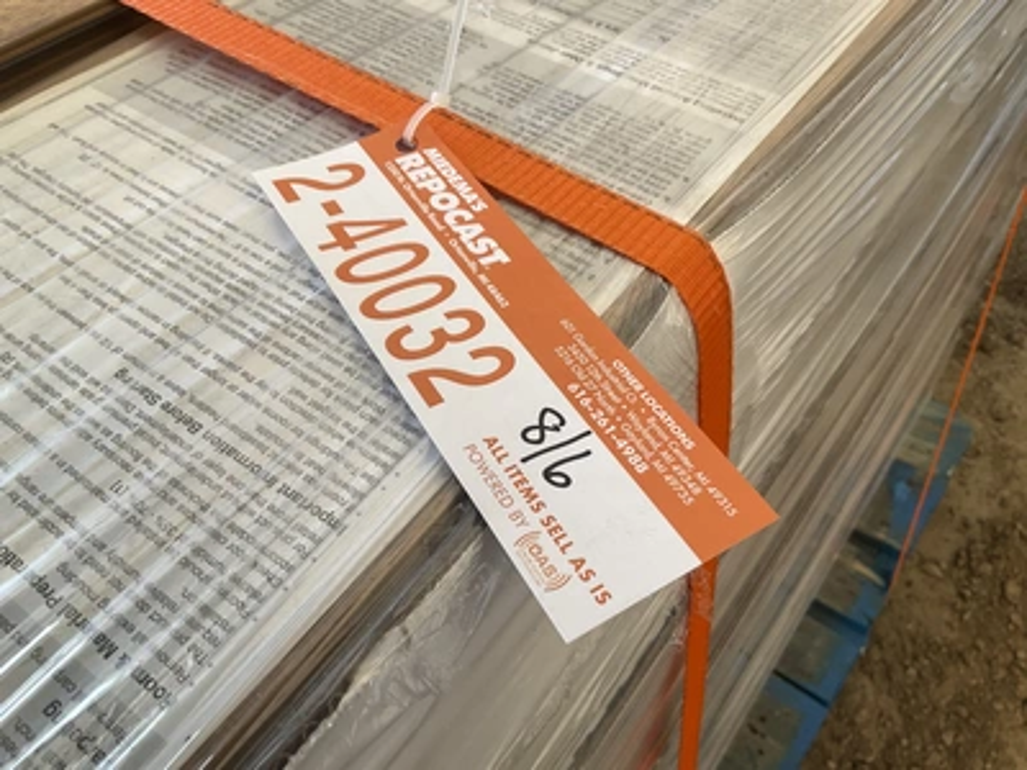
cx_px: 514
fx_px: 860
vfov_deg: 48.2
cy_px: 385
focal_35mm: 29
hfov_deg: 61.7
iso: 20
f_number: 1.8
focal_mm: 3
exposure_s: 1/165
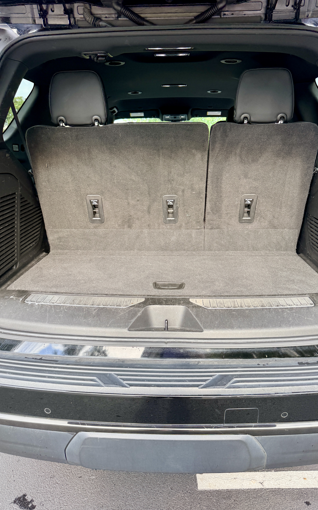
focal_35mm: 26
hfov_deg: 47.6
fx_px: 361
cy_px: 254
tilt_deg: -12.2
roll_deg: +2.8
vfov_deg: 70.4
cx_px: 166
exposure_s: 1/206
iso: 64
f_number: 1.78
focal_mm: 6.76
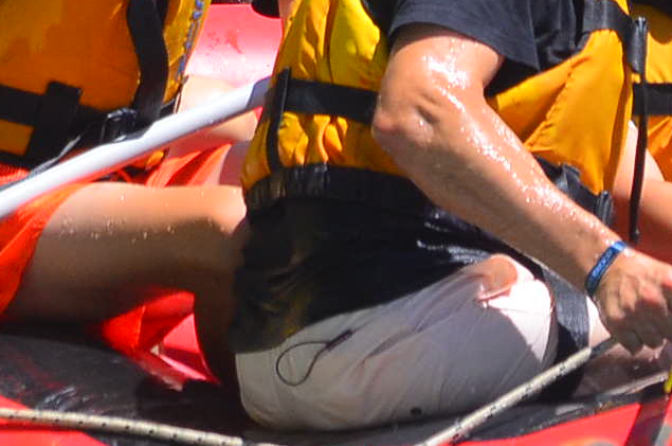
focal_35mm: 1629
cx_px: 449
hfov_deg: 1.3
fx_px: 30354
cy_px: -251
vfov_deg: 0.8
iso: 800
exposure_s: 1/800
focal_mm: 280
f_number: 13
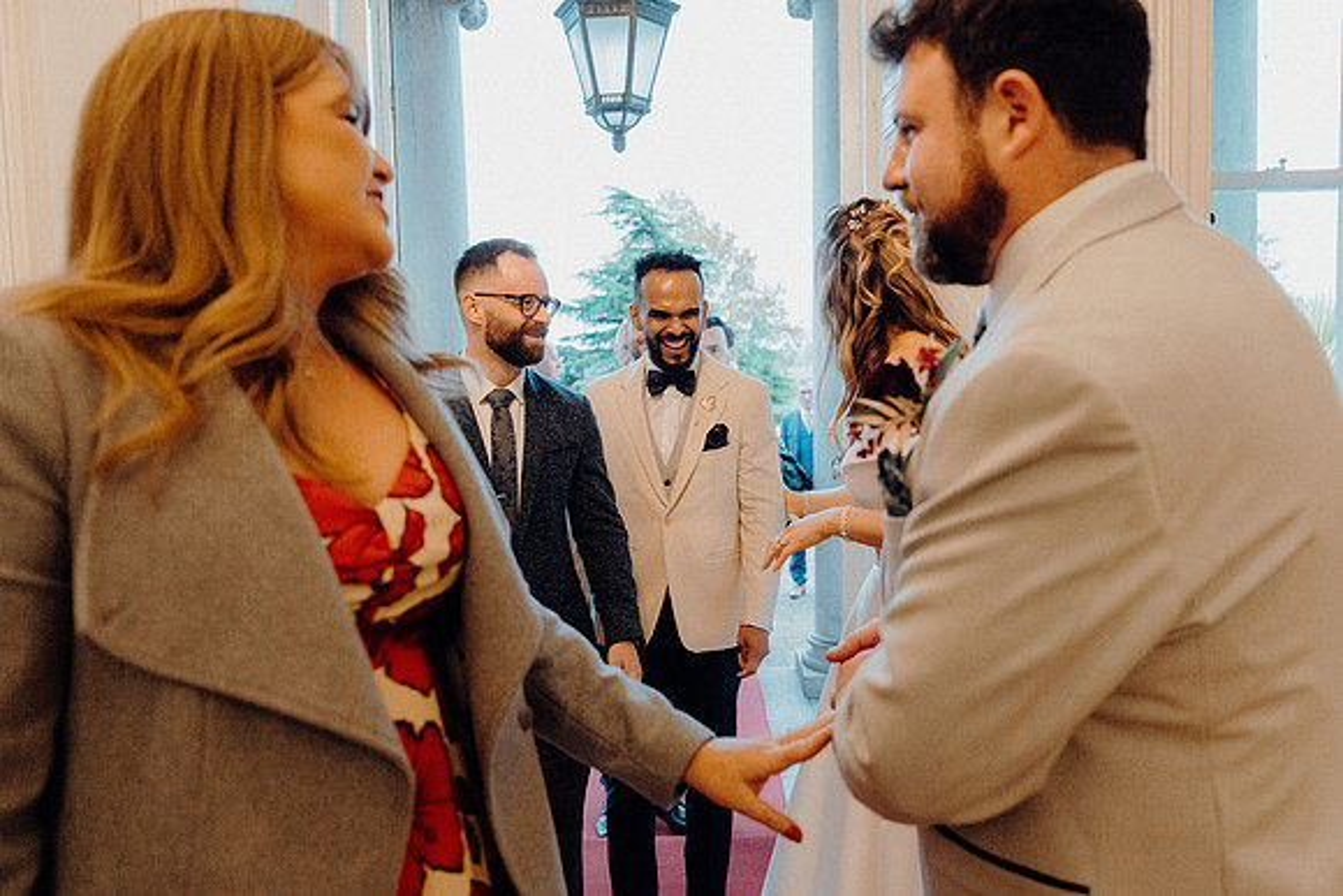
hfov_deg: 63.6
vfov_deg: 45.0
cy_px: 448
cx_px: 672
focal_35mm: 29
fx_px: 1082
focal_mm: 29
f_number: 3.5
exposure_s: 1/200
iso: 4000
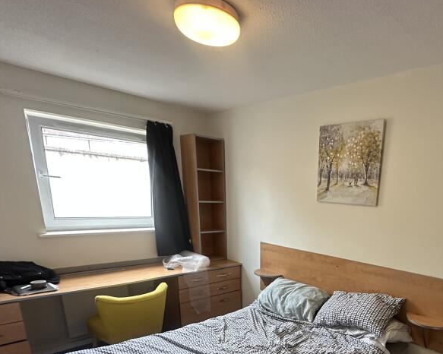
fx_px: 315
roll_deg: -4.0
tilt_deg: -15.6
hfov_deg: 66.8
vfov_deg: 54.7
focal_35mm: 24
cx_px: 321
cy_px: 283
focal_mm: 2.22
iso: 250
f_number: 2.2
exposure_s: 1/100
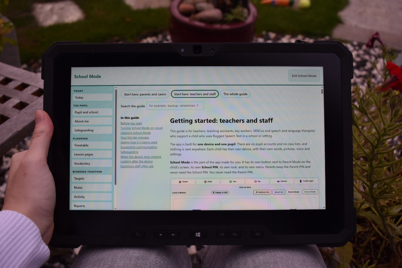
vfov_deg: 36.9
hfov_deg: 53.1
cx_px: 201
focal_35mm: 36
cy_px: 134
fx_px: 402
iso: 360
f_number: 5.6
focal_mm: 24
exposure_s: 1/250
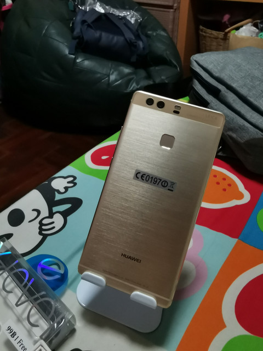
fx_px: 263
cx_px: 132
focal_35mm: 26
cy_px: 176
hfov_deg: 53.1
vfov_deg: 67.3
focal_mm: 2.26
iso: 800
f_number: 2.2
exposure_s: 1/25
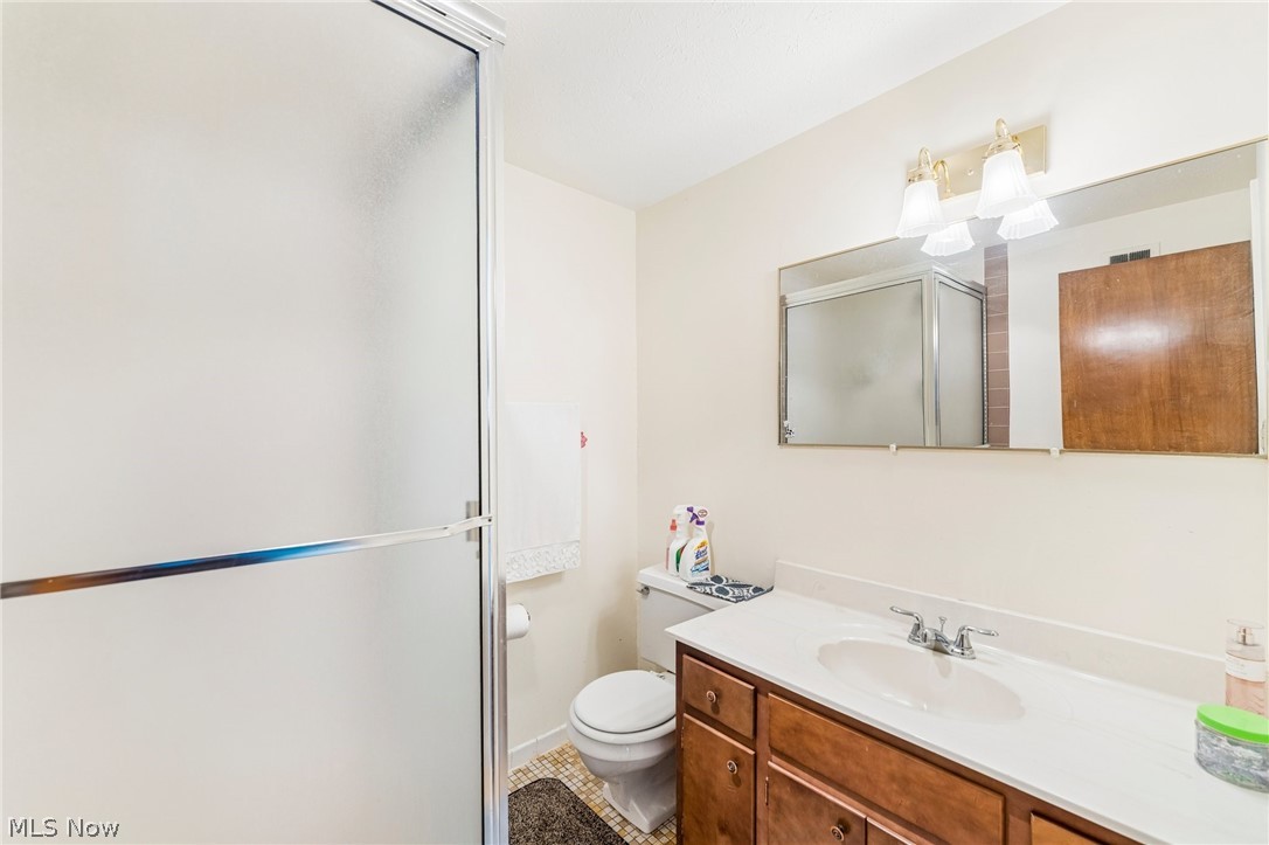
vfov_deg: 81.2
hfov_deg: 104.3
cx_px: 634
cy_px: 422
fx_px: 493
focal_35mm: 14
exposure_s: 1/25
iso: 200
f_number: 5.6
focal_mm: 14
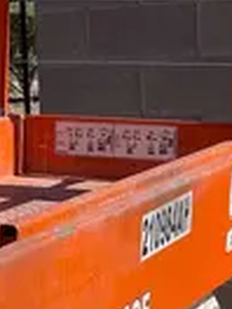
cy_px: 313
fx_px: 1287
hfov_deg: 10.1
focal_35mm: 144
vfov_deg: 13.5
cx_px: -82
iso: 32
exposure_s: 1/3509
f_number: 1.6
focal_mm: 4.2
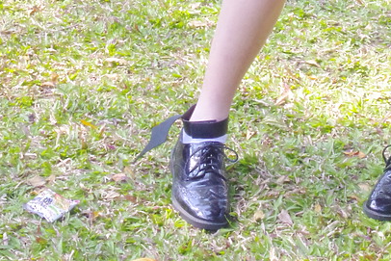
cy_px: -292
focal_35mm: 147
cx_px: 340
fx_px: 1597
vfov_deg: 8.7
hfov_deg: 13.8
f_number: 4.5
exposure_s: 1/40
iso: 2000
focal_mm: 34
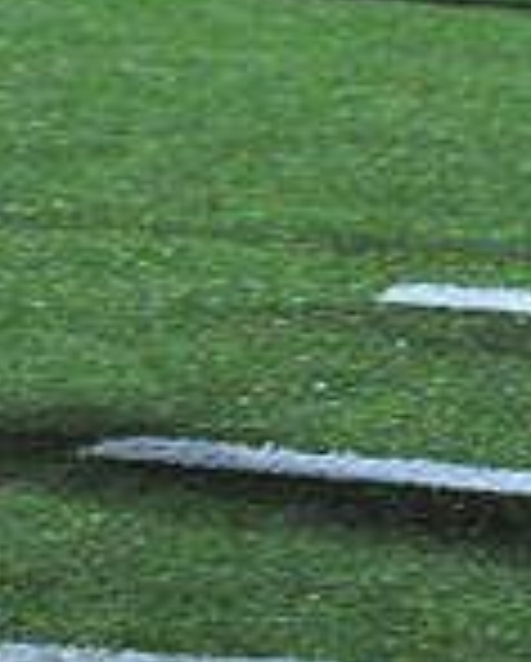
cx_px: 432
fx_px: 11605
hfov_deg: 2.6
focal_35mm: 592
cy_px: -635
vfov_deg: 3.2
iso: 6400
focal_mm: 160
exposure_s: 1/200
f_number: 5.6
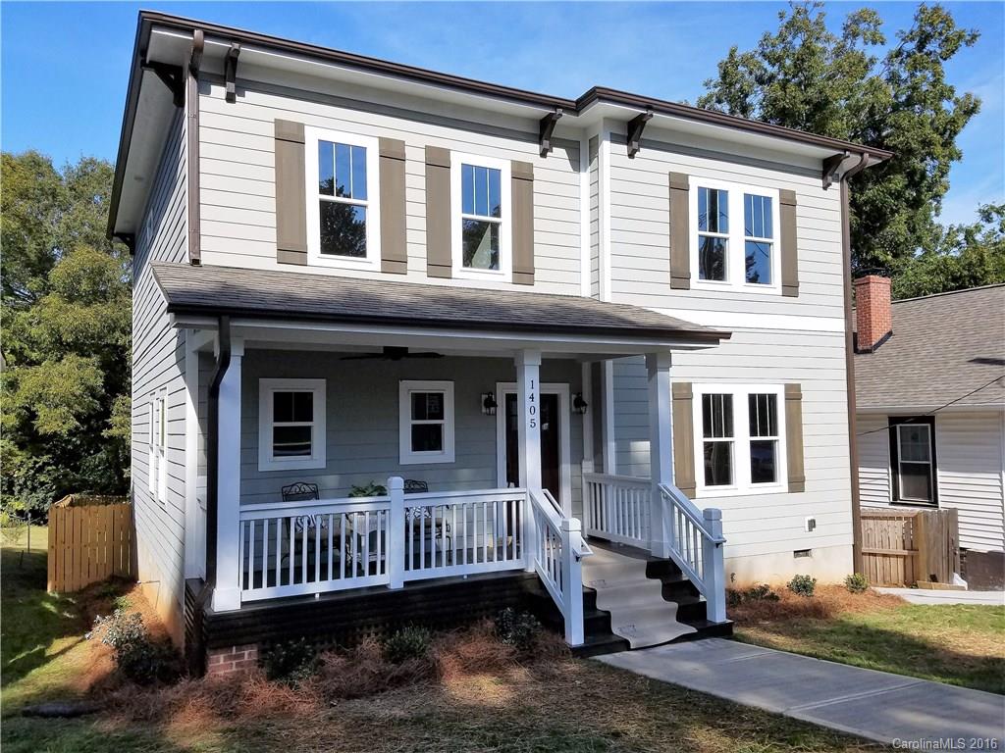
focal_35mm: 26
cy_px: 376
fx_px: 755
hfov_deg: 67.3
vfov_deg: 53.1
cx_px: 502
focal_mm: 4.2
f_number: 1.7
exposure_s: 1/2536
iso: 50
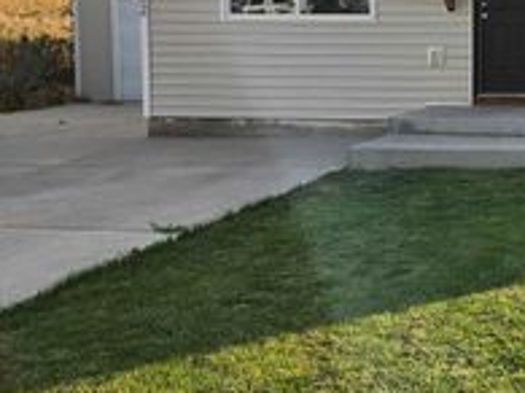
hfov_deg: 28.6
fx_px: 894
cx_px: 625
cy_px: 104
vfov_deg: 24.5
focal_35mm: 59
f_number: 1.8
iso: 80
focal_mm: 5.4
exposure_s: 1/4883
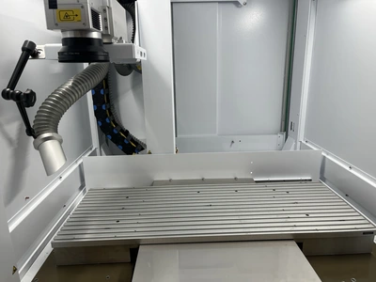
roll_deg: +1.8
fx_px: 282
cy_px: 141
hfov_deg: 67.3
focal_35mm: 26
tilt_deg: -14.4
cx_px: 188
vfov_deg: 53.1
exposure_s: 1/120
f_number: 1.6
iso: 40
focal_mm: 5.1
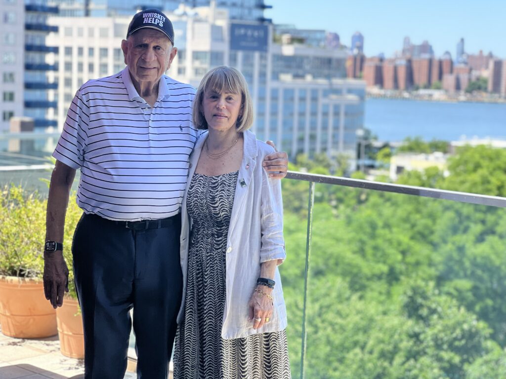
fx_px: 1126
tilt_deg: -6.0
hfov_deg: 25.3
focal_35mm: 77
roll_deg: -1.8
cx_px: 253
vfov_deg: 19.1
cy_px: 190
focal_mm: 9
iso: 32
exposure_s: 1/133
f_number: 2.8
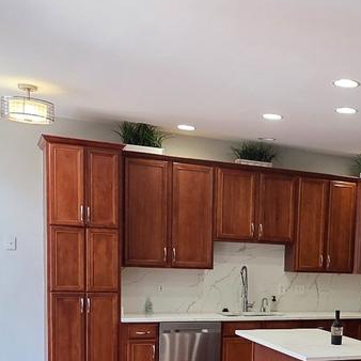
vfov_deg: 33.0
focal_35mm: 49
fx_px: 578
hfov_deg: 32.0
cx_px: 359
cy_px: 323
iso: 160
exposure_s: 1/120
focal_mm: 2.2
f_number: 2.2
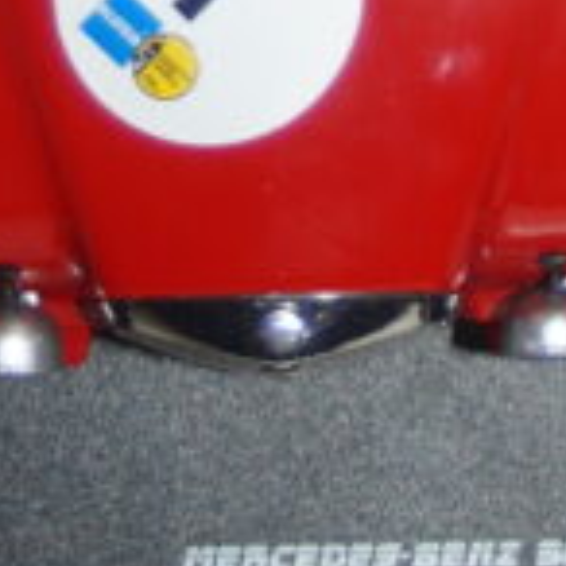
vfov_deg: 6.9
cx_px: 337
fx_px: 4366
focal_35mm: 236
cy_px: -969
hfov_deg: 7.4
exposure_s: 1/100
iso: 125
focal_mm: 30
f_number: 4
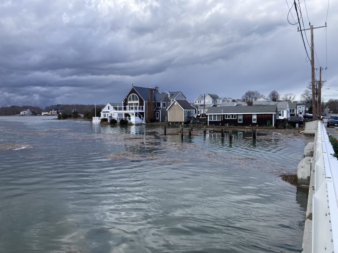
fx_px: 273
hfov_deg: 63.4
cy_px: 126
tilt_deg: -1.5
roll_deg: +0.5
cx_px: 169
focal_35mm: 28
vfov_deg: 49.7
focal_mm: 3.99
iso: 20
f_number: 1.8
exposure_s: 1/1033
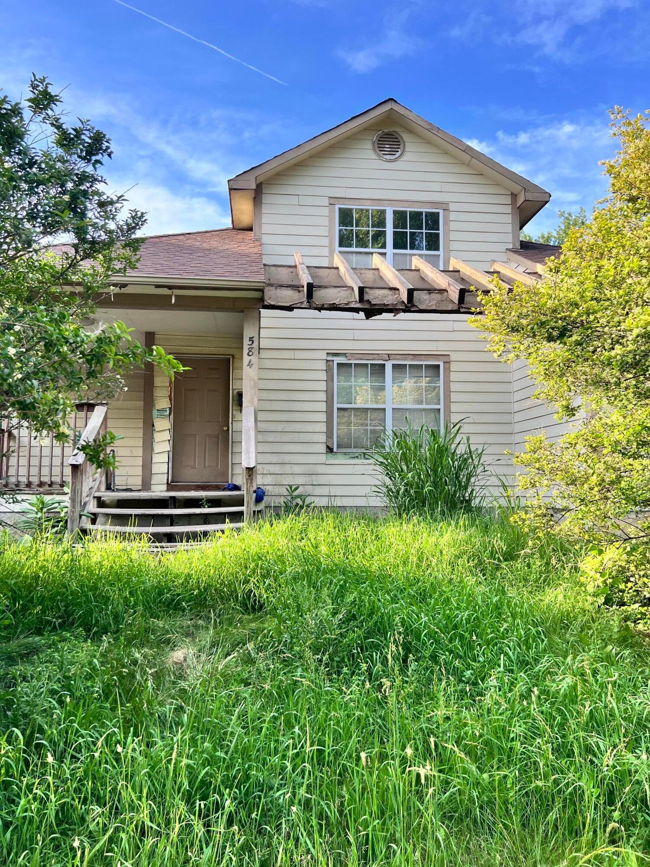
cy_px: 434
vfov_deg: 67.3
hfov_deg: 53.1
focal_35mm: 26
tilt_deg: +7.0
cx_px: 325
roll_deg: +0.0
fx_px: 651
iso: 50
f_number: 1.5
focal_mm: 5.7
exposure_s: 1/597
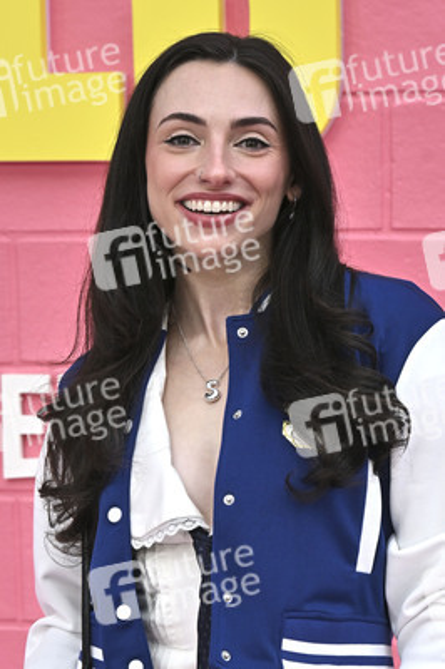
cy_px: 334
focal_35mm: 85
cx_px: 222
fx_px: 1579
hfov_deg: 16.0
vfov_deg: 23.9
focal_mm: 85
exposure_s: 1/320
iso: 400
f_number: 7.1
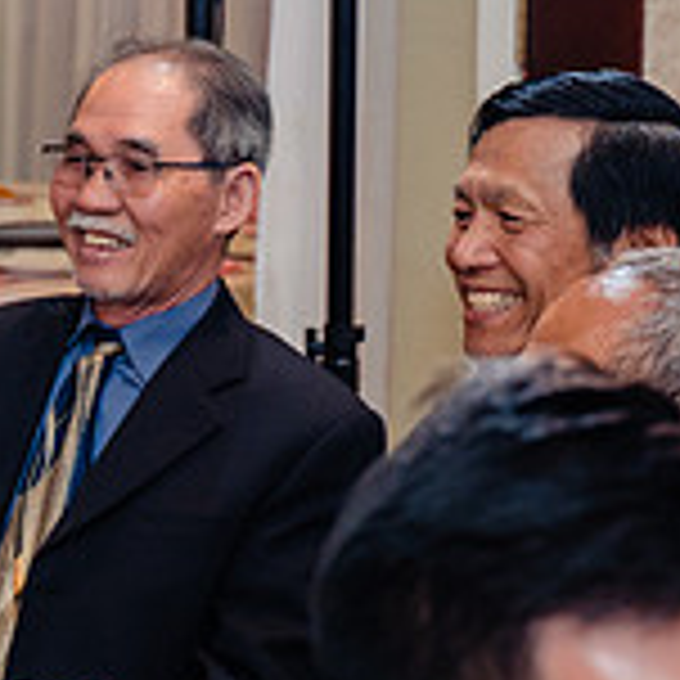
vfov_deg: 10.0
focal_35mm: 174
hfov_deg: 9.6
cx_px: -521
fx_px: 3867
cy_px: -17
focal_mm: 41
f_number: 3.5
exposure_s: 1/160
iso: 1000
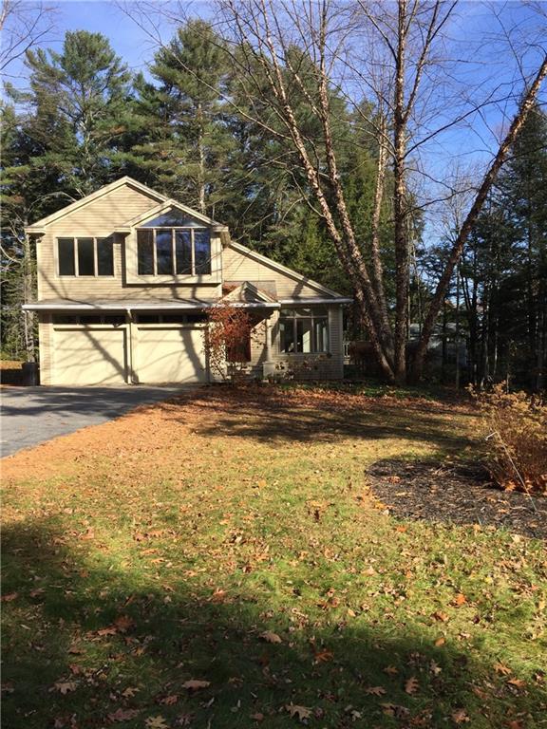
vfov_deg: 61.7
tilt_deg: -0.3
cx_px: 274
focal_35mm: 29
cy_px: 364
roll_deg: +1.3
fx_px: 611
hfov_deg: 48.2
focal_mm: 4.15
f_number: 2.2
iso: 32
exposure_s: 1/879
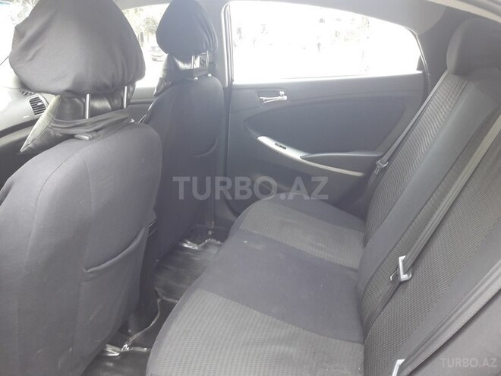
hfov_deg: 63.4
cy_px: 188
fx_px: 405
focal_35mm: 28
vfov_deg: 49.7
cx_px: 250
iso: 40
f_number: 1.9
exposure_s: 1/33
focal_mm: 3.7
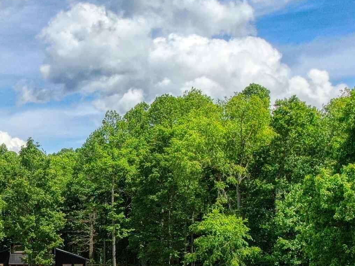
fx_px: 728
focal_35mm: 71
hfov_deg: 26.6
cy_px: 254
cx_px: 43
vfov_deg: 20.2
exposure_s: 1/1600
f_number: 2.8
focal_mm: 4.4
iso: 100
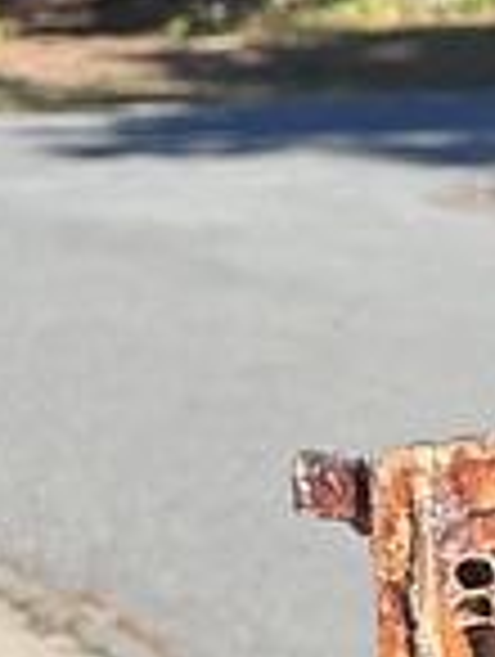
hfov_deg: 7.1
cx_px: 1629
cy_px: -418
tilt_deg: +2.2
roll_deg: -1.6
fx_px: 3460
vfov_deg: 10.4
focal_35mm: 182
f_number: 1.5
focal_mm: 5.7
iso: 50
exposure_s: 1/1724
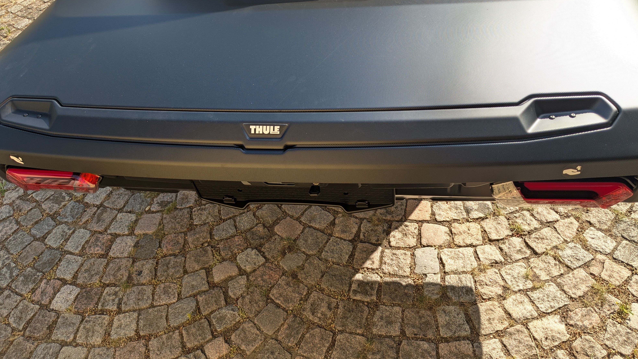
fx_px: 508
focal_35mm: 30
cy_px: 175
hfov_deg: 64.3
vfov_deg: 38.9
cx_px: 318
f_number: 1.73
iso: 44
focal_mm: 4.38
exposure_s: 1/867
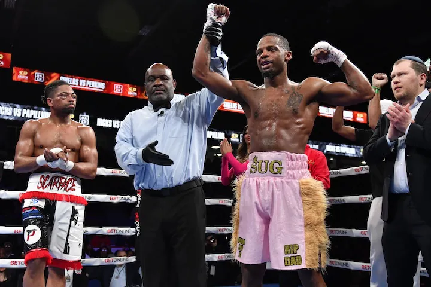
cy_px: 144
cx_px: 216
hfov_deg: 53.1
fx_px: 431
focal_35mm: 36
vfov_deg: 36.9
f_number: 2.8
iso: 3200
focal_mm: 24
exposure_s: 1/2000
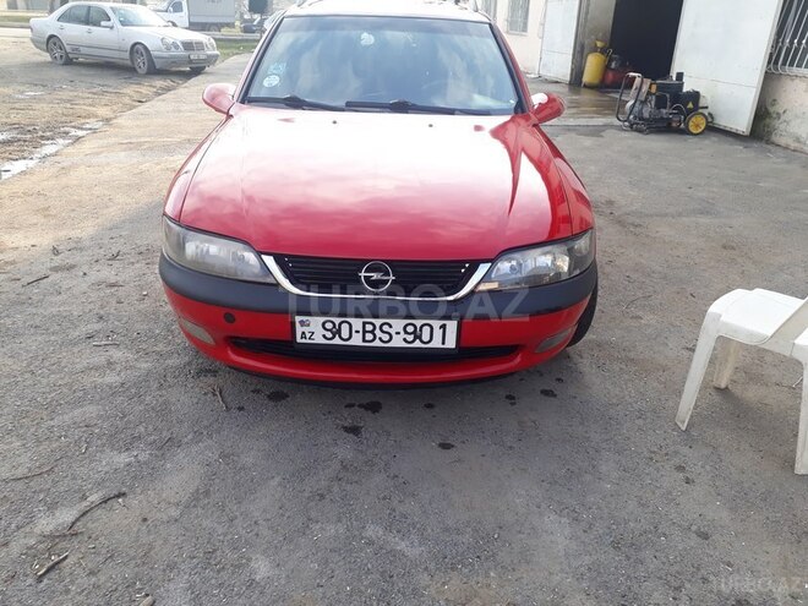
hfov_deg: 65.3
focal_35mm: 27
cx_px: 404
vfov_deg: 51.4
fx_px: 630
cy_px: 303
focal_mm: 3.6
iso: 40
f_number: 1.9
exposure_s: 1/238
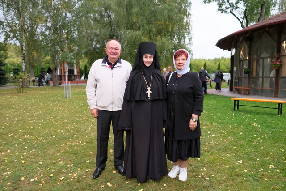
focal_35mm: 24
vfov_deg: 53.2
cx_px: 143
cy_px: 96
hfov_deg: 73.7
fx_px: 191
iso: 2000
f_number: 2.2
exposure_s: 1/2000
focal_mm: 16
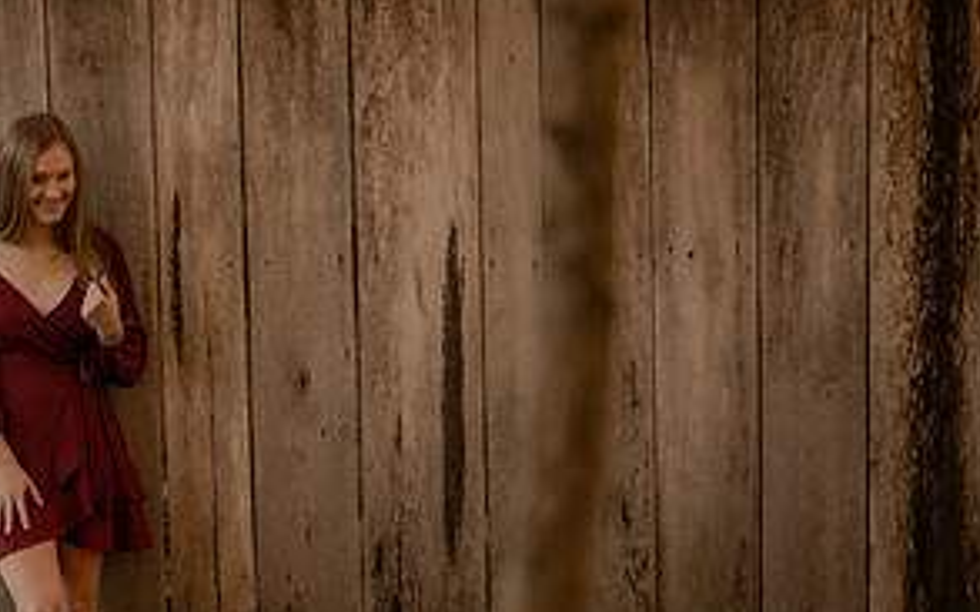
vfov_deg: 12.9
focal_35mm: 101
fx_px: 2697
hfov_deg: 20.2
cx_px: 110
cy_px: 500
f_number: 1.8
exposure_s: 1/500
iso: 250
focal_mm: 50
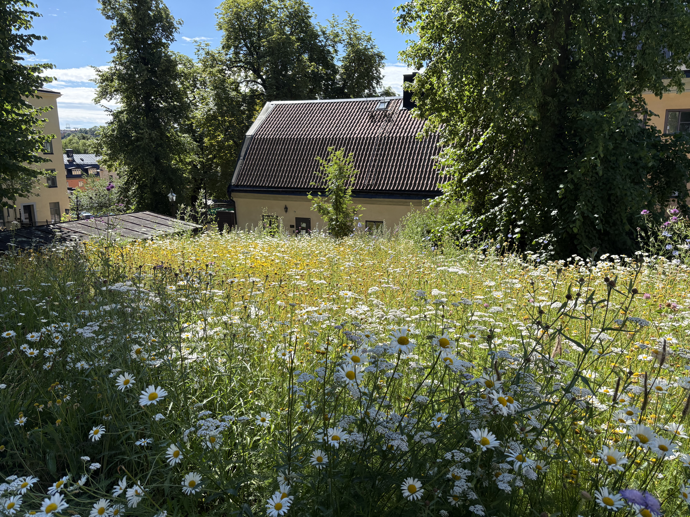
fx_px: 518
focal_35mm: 26
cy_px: 258
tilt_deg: -11.8
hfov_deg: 67.3
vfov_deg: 53.1
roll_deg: +1.2
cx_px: 345
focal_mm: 5.96
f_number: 1.6
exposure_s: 1/2141
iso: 50
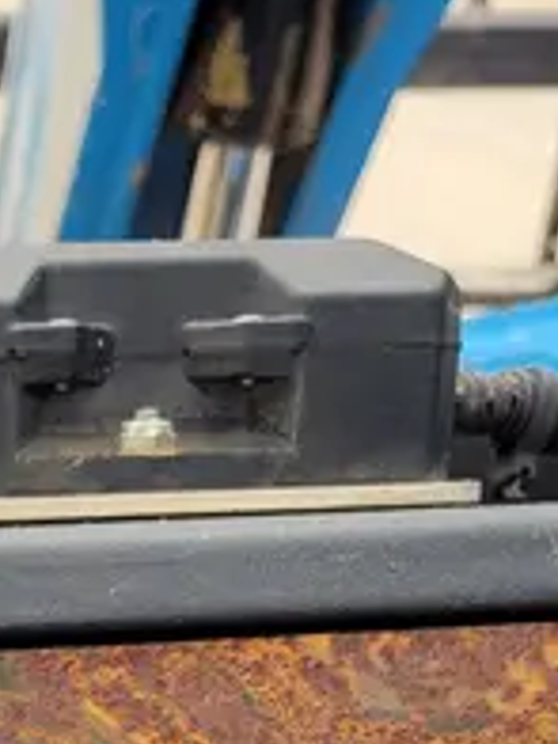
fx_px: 2085
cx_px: -323
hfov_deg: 14.1
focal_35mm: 97
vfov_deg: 16.9
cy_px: 1323
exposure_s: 1/536
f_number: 1.8
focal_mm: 5.4
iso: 40
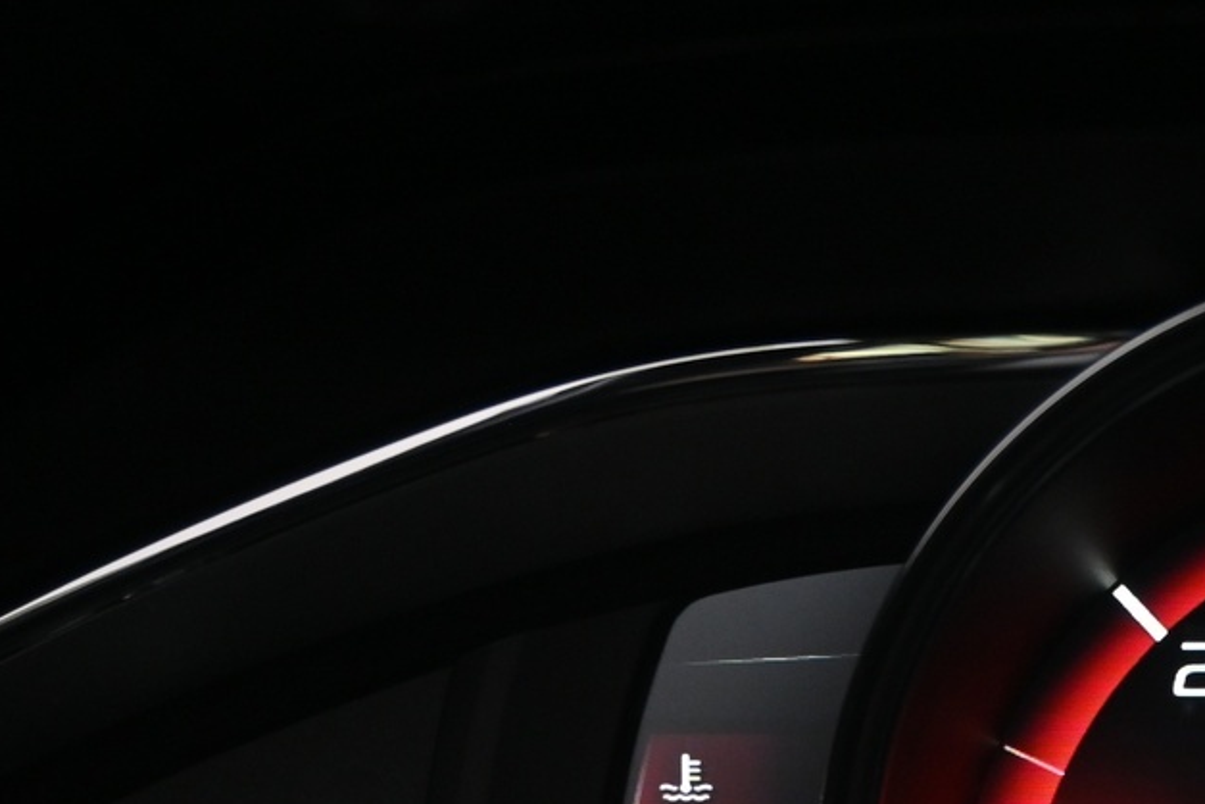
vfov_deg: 14.0
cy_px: 944
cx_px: 1461
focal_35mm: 95
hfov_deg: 20.1
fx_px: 3178
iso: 1000
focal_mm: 24.5
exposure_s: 1/40
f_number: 4.2
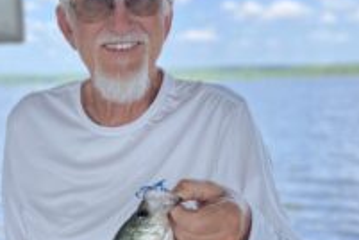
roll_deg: +0.0
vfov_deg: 22.8
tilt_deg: -11.3
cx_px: 130
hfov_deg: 34.3
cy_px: 217
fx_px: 578
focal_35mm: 58
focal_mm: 3.99
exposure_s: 1/458
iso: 32
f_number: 1.8
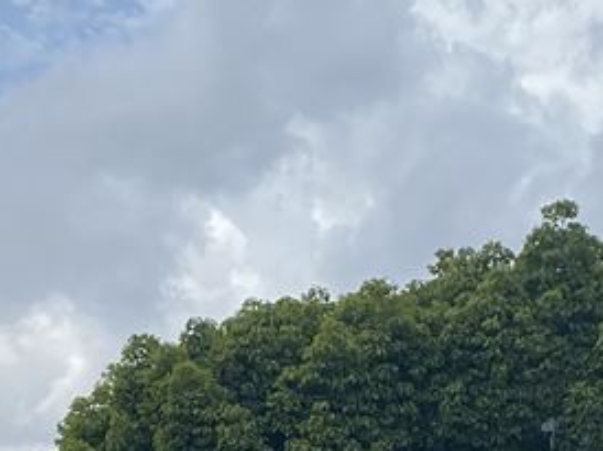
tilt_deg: +0.9
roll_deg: -0.3
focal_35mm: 134
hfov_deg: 14.7
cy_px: 724
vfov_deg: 10.6
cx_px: 454
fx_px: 2332
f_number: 1.8
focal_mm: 4.25
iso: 32
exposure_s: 1/3610
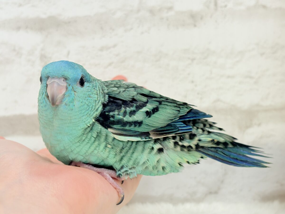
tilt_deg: -4.4
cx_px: 142
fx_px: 428
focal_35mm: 52
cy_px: 107
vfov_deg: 28.0
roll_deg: +2.8
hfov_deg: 36.8
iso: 125
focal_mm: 5.96
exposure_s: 1/100
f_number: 1.6
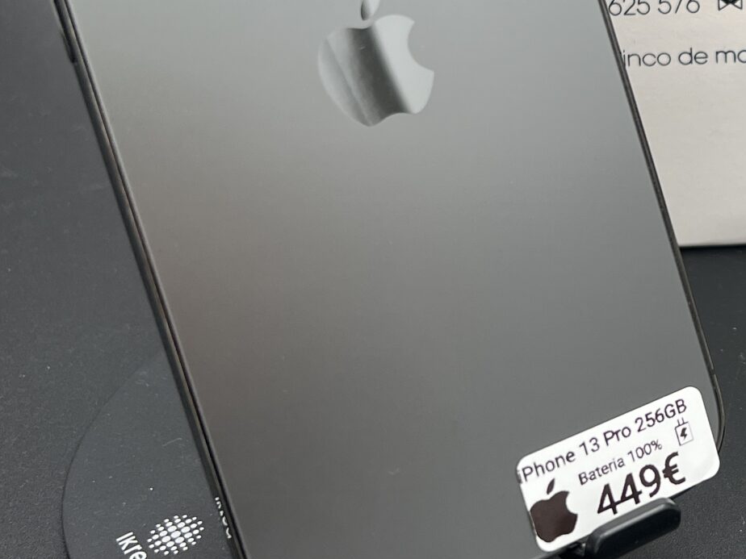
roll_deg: +1.0
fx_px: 1552
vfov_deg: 20.0
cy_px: 52
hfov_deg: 25.1
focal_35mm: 72
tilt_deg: -30.9
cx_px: 826
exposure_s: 1/282
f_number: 1.5
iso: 40
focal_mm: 5.7
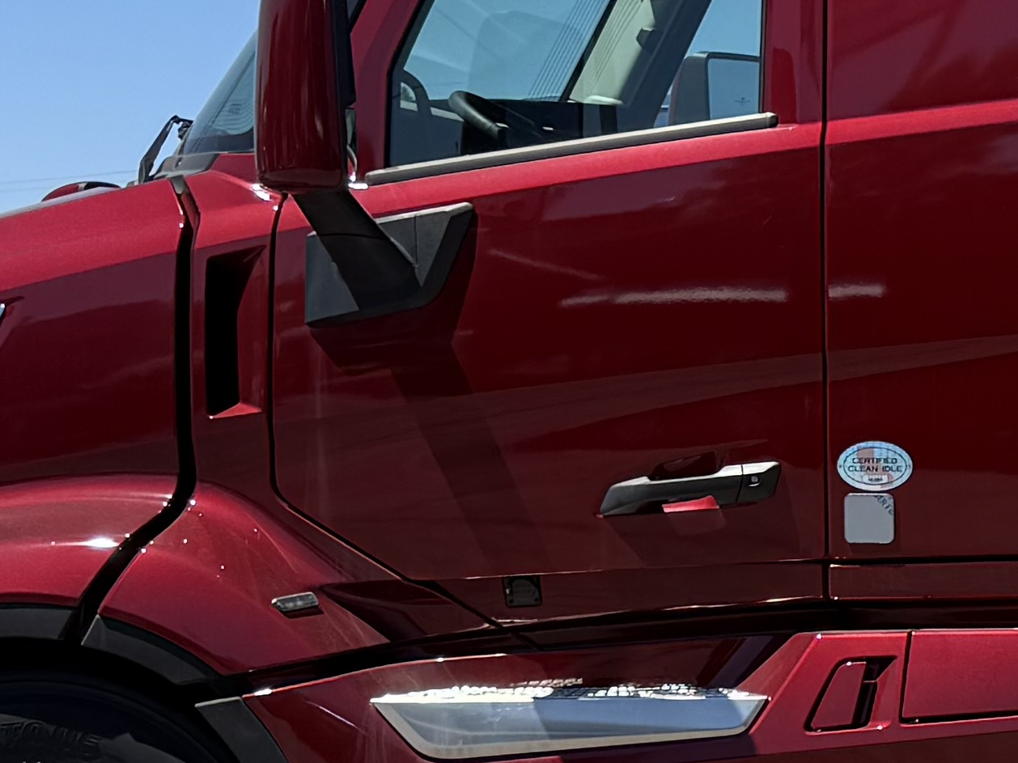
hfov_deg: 16.0
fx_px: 3205
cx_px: 1677
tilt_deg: +1.1
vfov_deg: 13.6
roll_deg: -0.1
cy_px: 401
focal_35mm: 109
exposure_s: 1/3759
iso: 80
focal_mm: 6.76
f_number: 1.78
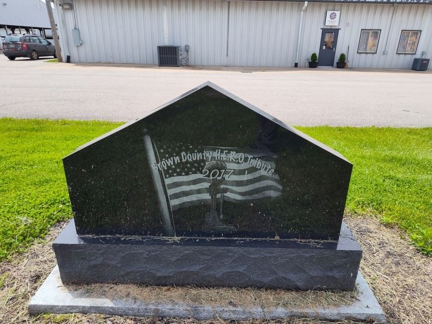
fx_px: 287
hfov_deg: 73.9
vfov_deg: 58.9
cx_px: 216
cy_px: 162
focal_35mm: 23
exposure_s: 1/982
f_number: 1.8
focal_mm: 5.56
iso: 100
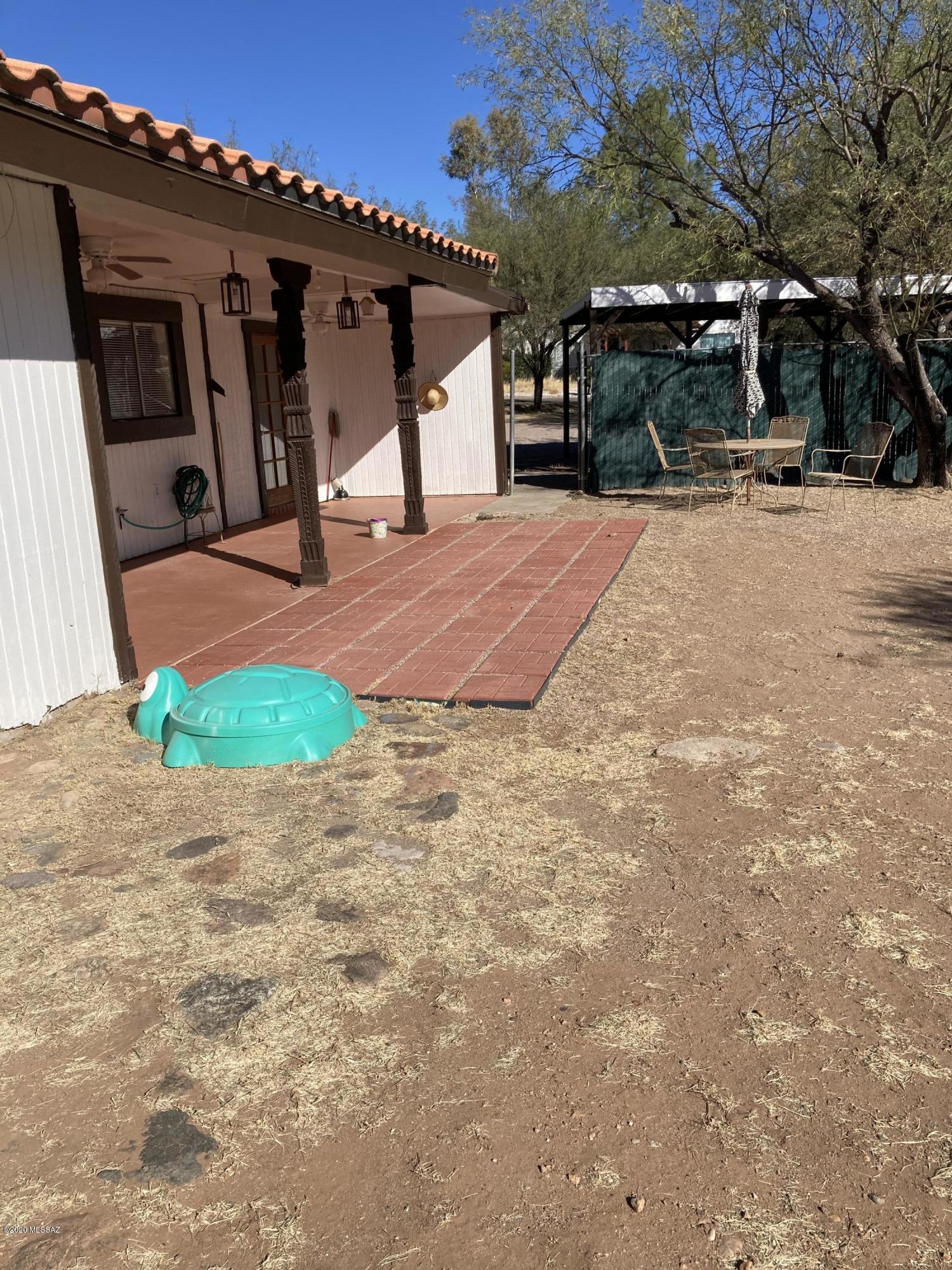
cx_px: 476
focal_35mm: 28
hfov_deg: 49.7
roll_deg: +2.0
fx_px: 1027
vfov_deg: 63.4
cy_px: 635
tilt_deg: -12.6
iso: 20
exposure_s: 1/2825
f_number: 1.8
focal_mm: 3.99
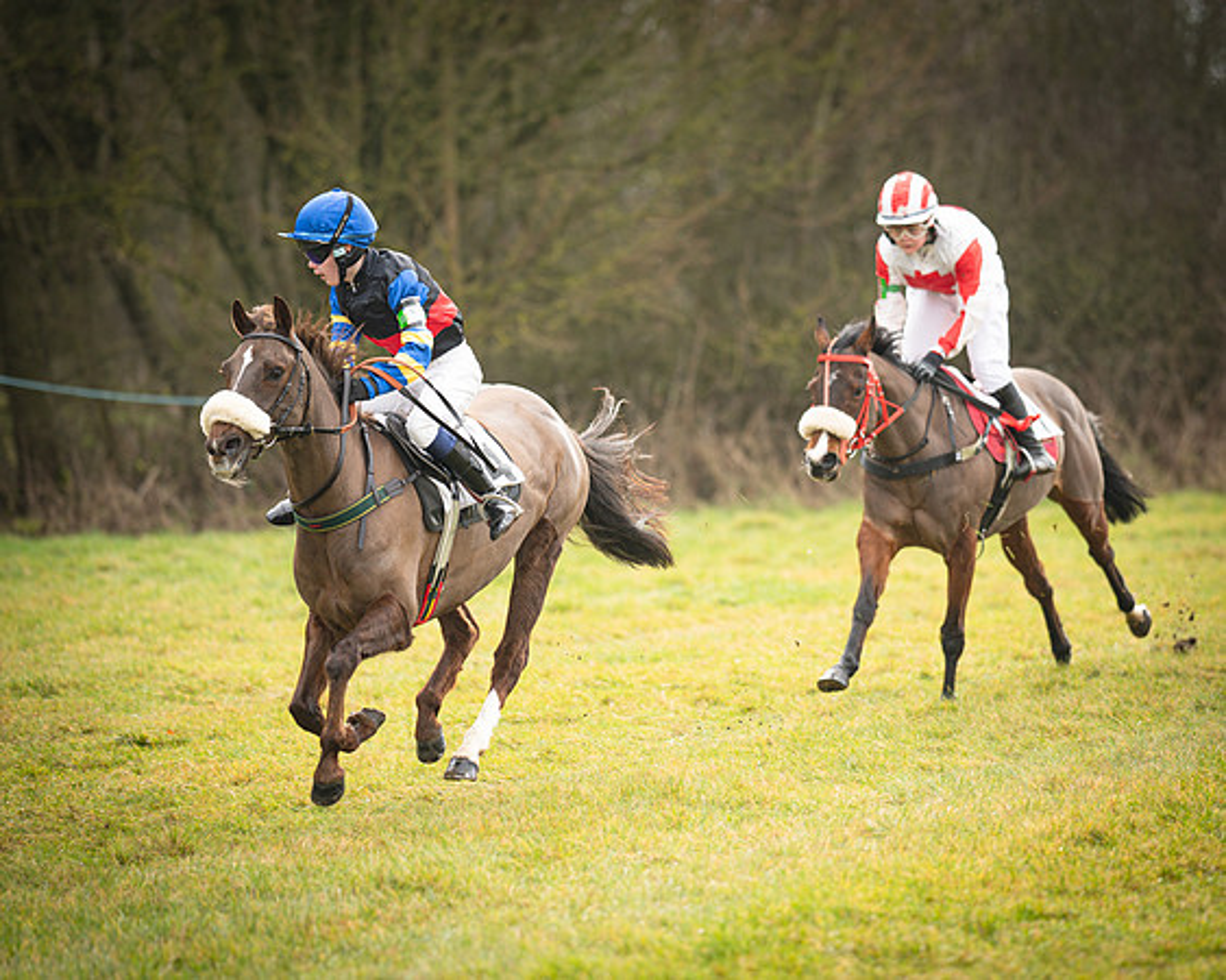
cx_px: 765
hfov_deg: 10.7
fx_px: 6516
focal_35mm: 180
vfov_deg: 8.6
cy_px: 508
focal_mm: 135
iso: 160
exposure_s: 1/1000
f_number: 1.8
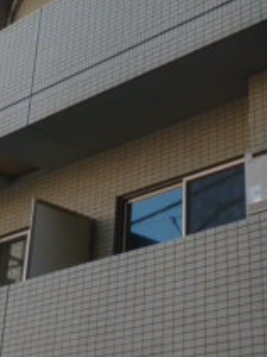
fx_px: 875
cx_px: 122
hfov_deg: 17.3
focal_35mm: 85
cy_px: -118
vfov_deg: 20.8
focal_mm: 5
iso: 100
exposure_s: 1/250
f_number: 3.1
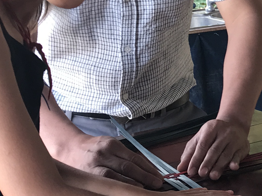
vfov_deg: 13.2
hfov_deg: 16.2
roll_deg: +2.5
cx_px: 386
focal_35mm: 112
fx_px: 848
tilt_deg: -8.8
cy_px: 49
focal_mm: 3.99
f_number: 1.8
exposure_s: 1/50
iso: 32
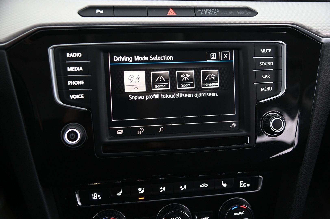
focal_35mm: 44
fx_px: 403
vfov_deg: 30.5
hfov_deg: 44.5
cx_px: 165
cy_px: 110
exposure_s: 1/20
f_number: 4
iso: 2000
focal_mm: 44
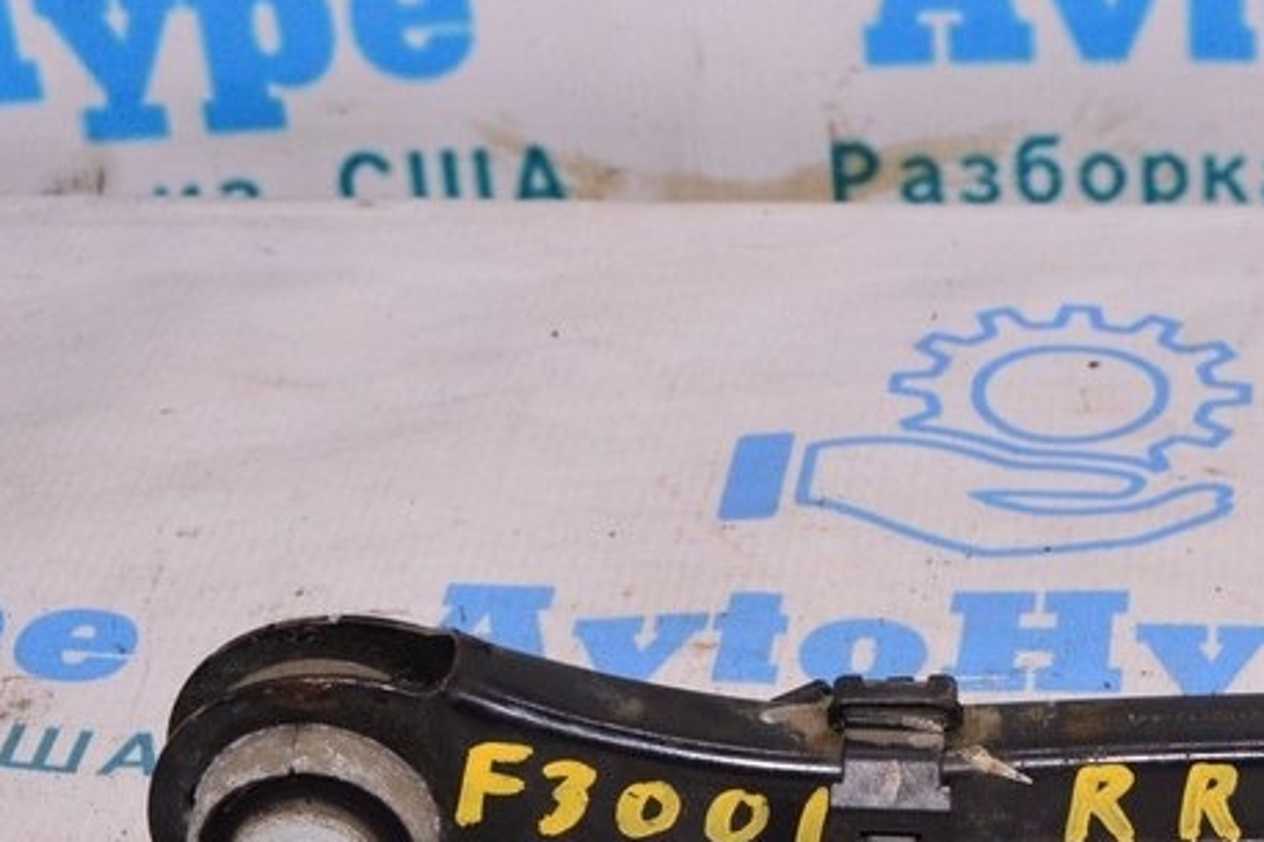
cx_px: 1253
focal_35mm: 114
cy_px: 838
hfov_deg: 17.5
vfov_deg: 11.9
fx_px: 4001
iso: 1600
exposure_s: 1/200
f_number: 8
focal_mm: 34
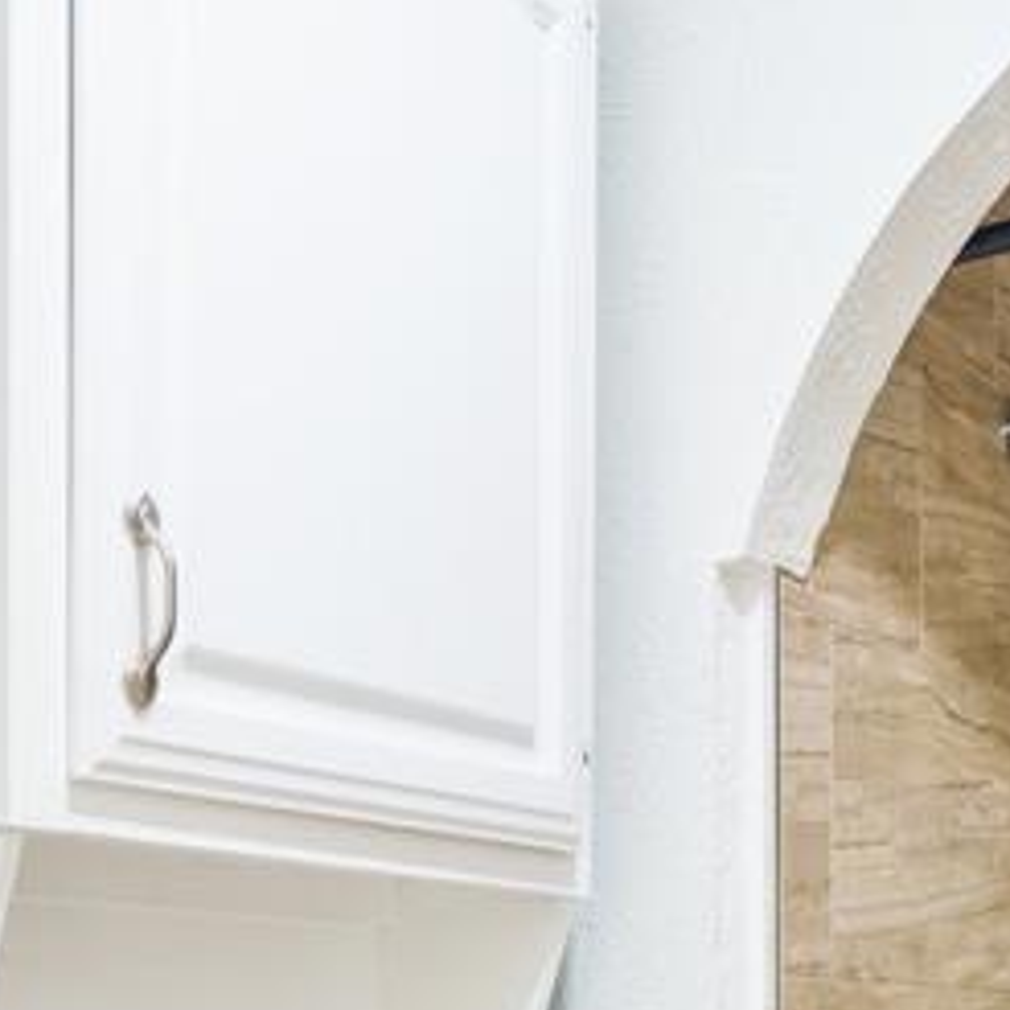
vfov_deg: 26.5
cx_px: 632
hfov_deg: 28.5
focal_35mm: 60
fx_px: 1981
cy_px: 1096
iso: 125
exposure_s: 1/2.5
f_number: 4
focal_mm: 17
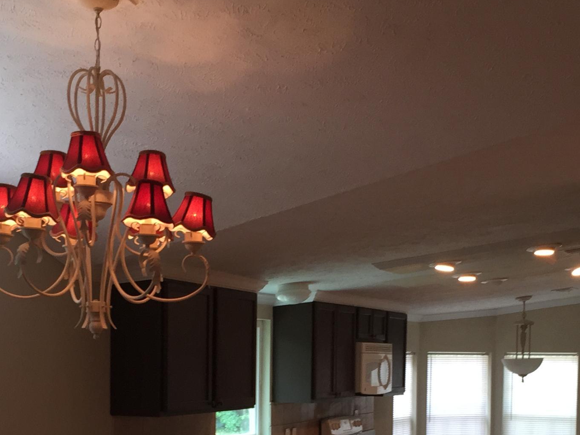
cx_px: 319
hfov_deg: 30.2
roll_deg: -1.5
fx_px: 1073
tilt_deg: -3.7
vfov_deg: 22.2
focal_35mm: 64
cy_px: 426
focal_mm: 4.15
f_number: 2.2
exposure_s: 1/30
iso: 80
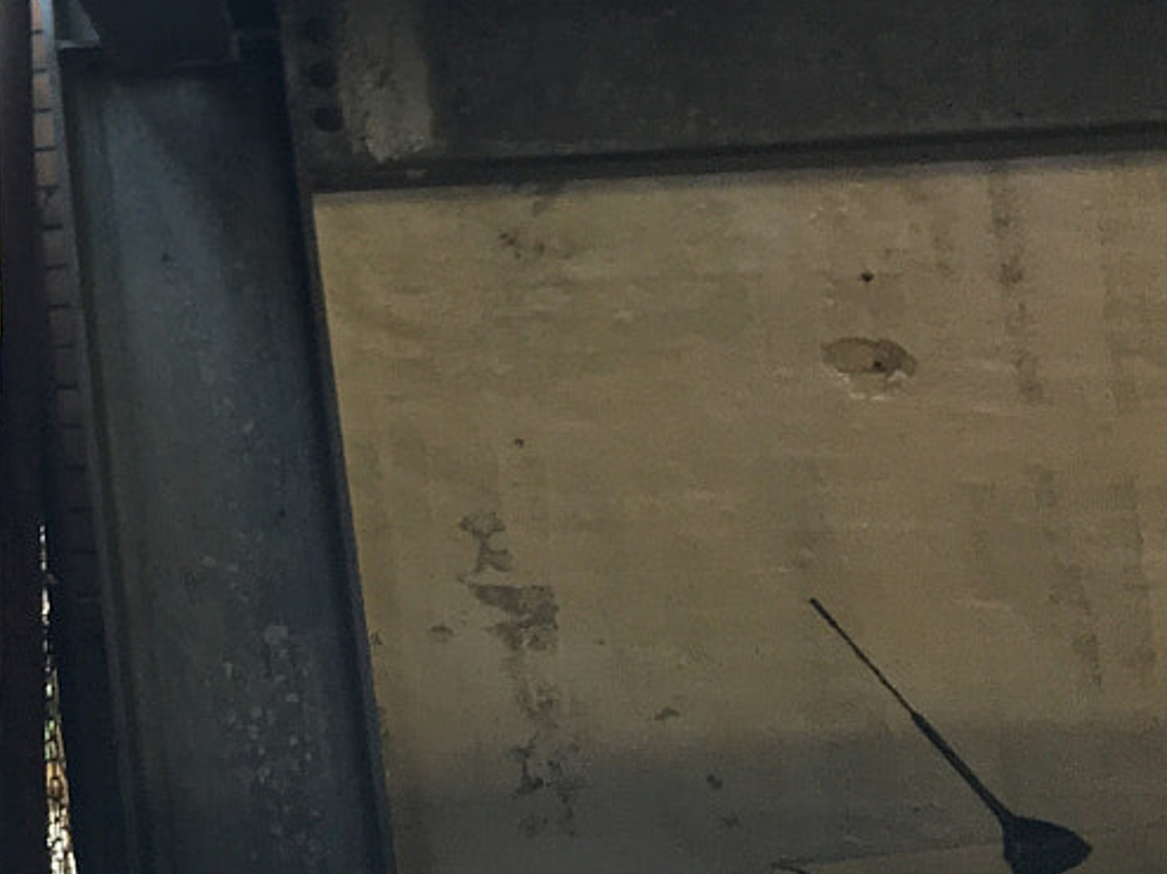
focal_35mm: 94
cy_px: -300
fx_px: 3167
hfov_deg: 18.5
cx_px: -579
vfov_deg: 14.9
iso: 32
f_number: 2.2
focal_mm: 4.15
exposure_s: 1/60
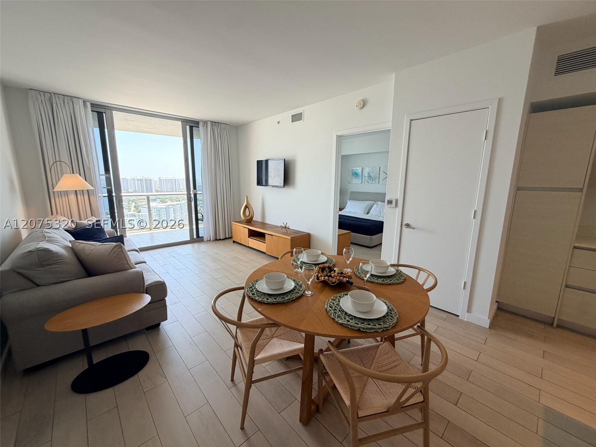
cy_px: 224
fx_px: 241
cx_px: 298
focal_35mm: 14
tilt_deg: -10.4
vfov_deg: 85.7
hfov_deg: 102.1
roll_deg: +0.1
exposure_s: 1/121
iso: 64
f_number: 2.2
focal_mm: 2.22
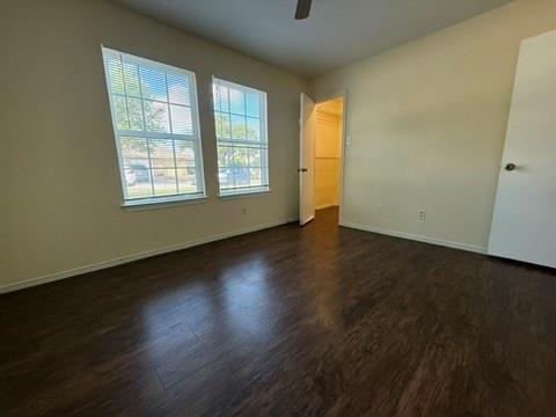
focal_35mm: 14
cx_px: 278
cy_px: 208
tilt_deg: -10.4
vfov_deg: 85.7
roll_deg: +0.4
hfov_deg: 102.1
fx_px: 225
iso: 320
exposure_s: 1/120
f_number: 2.2
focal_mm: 2.22
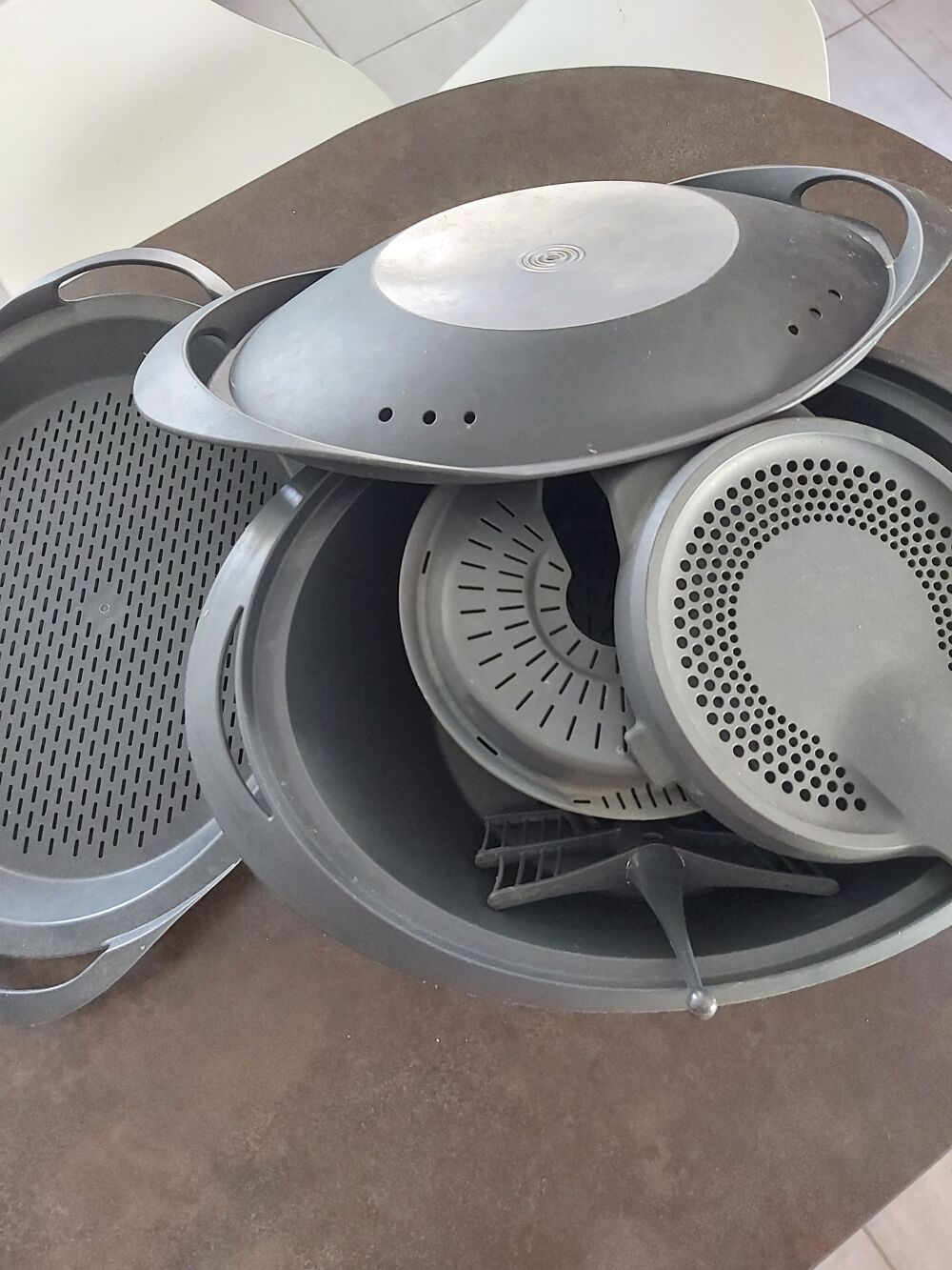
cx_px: 476
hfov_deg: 53.1
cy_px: 635
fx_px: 953
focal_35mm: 26
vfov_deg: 67.3
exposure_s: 1/25
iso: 500
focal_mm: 3.92
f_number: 1.7
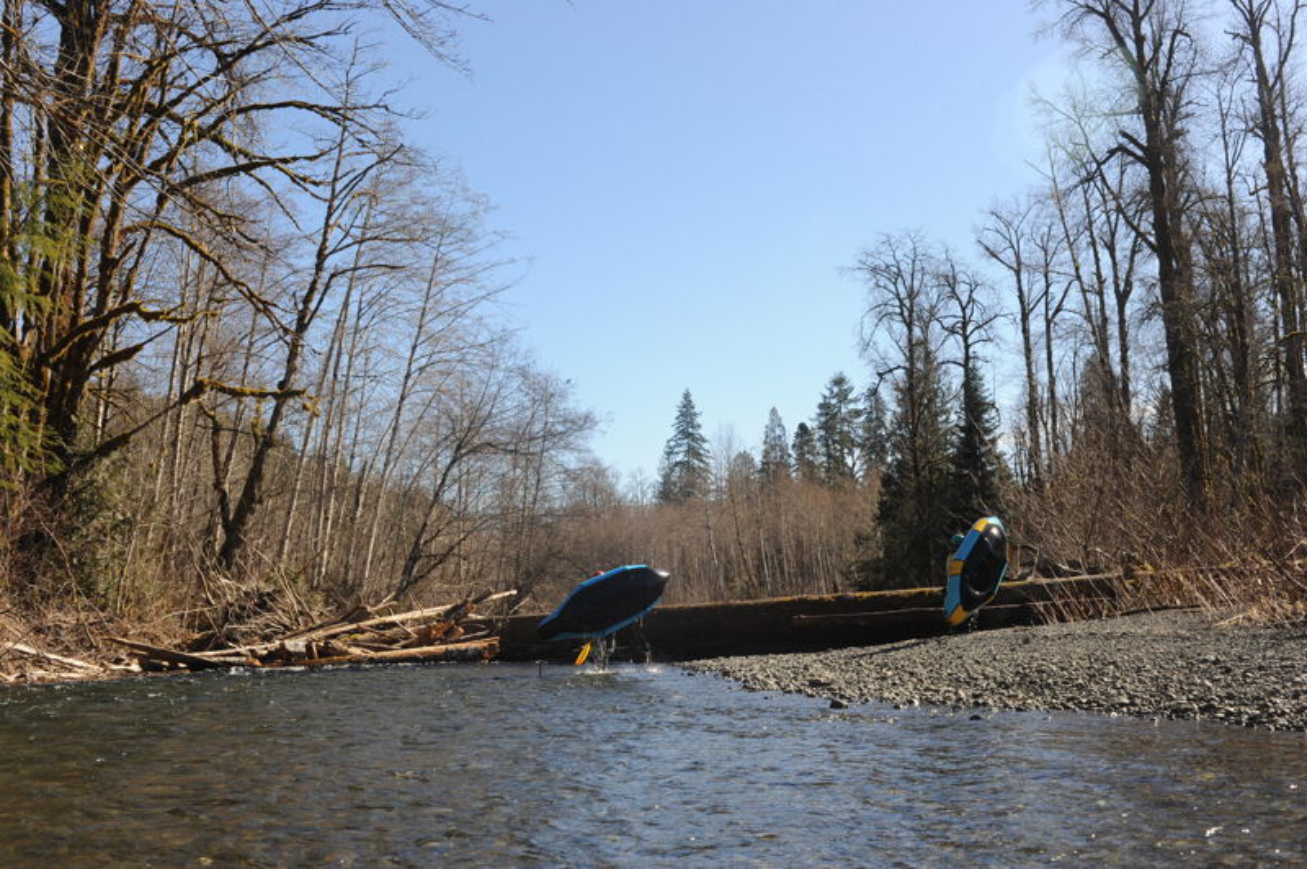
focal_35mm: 35
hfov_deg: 54.5
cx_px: 654
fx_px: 1270
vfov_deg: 37.8
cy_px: 434
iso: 400
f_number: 10
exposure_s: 1/500
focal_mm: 35
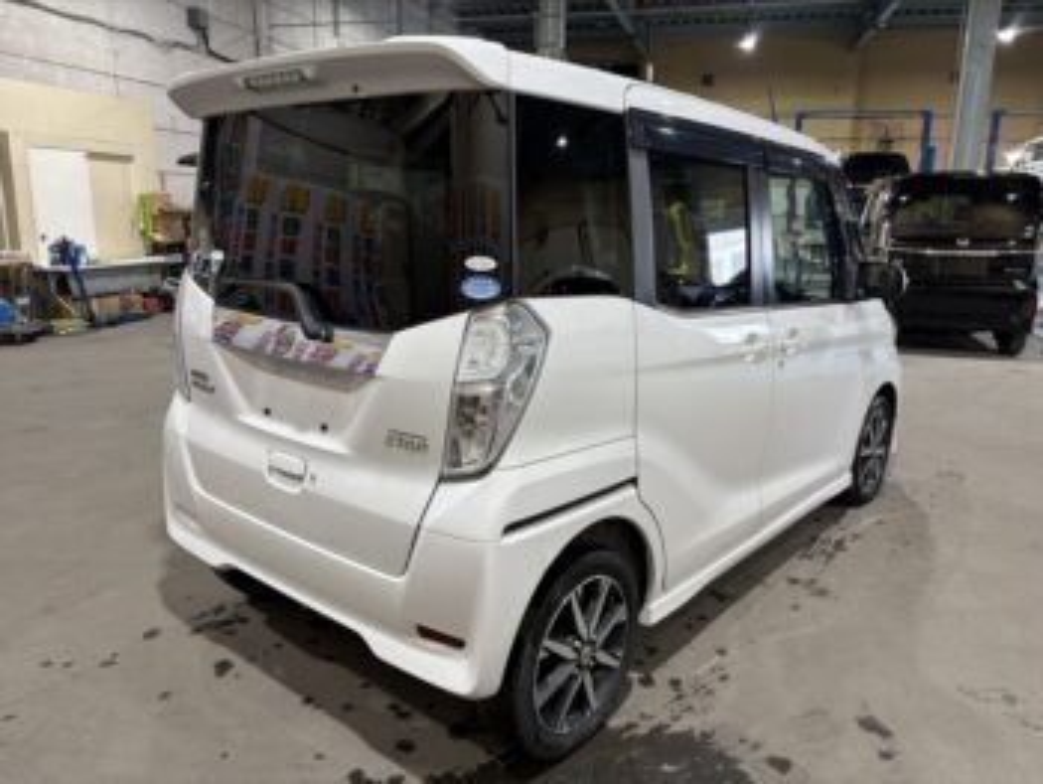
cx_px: 522
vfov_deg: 53.1
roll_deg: -0.2
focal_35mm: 26
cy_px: 392
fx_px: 784
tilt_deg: -13.4
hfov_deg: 67.3
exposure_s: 1/50
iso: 80
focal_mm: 5.96
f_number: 1.6
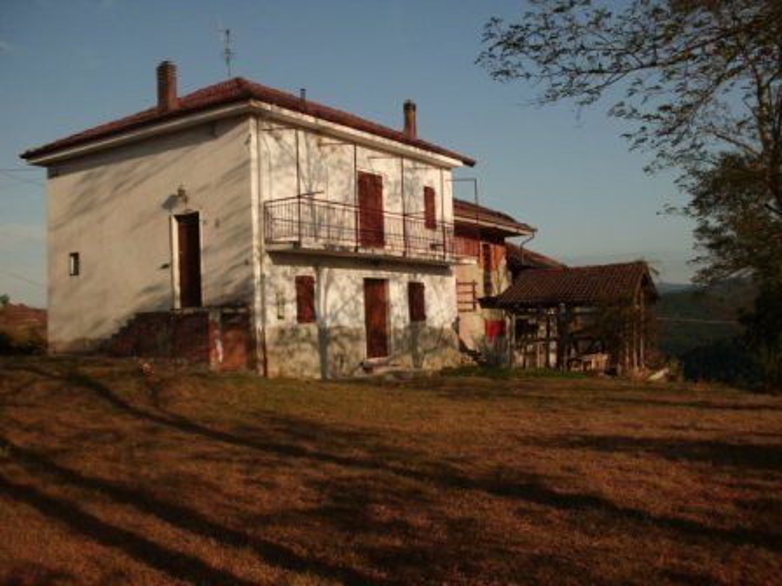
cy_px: 293
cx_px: 391
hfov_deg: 51.4
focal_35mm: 36
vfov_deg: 39.7
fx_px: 813
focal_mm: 6.3
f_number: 7.3
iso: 64
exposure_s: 1/400
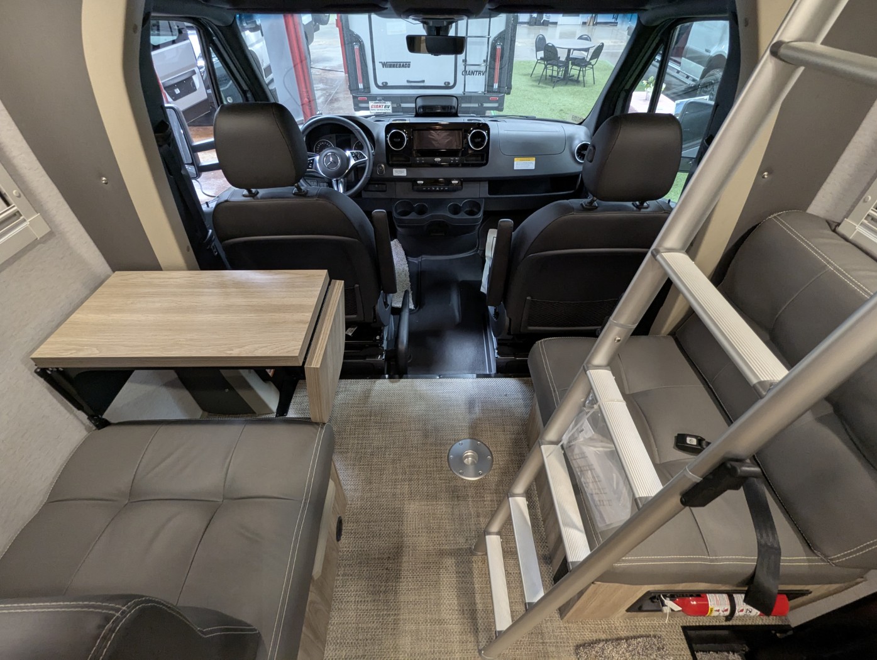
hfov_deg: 94.4
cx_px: 438
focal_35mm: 16
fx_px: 406
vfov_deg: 78.2
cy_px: 330
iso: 253
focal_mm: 2.35
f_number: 2.2
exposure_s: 1/33.4
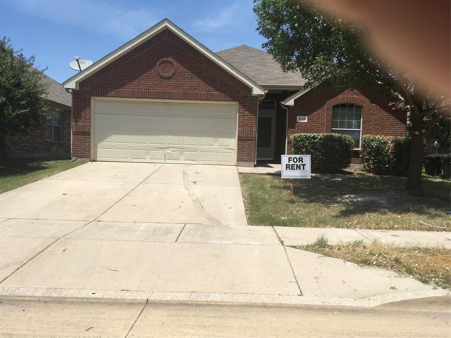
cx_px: 226
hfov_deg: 61.7
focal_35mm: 29
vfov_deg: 48.2
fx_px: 378
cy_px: 169
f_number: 2.2
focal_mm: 4.15
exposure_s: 1/1972
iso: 25
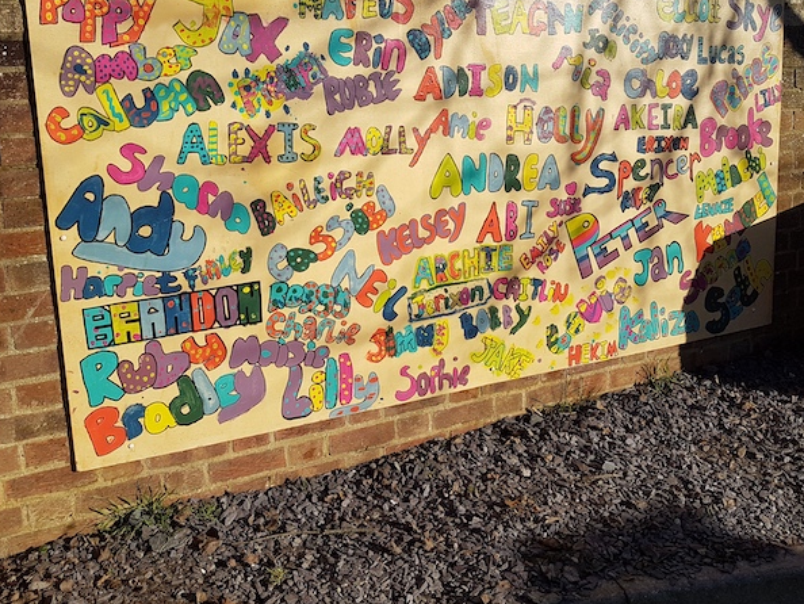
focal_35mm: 35
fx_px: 813
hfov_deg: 52.6
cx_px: 416
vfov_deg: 40.3
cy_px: 214
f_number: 1.7
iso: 40
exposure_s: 1/2648
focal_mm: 4.2
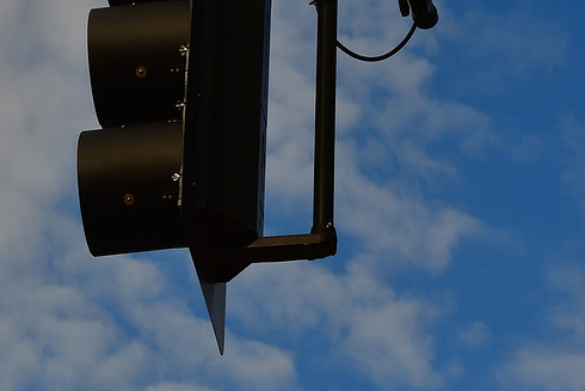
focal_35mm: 184
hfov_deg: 11.2
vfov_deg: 7.4
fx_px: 2991
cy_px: -35
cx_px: 413
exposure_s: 1/200
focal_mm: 55
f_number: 16
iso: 200
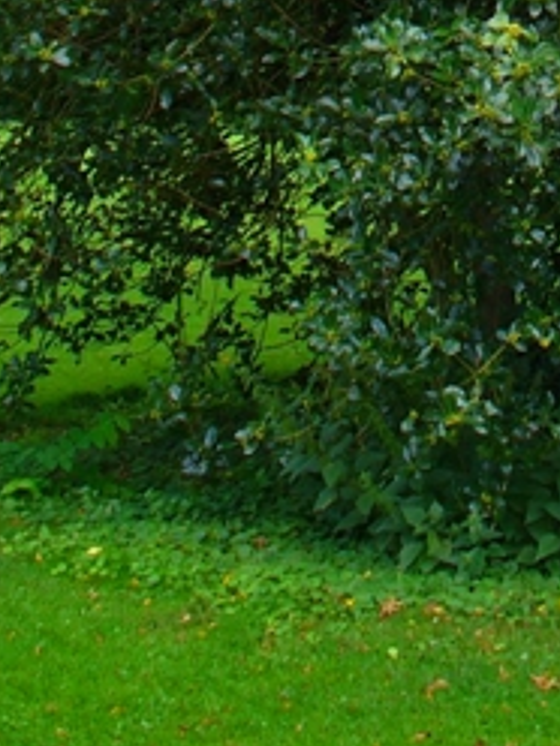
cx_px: 563
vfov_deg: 16.1
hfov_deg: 13.0
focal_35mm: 112
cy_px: -379
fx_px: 2416
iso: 64
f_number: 2.8
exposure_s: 1/100
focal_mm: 6.1
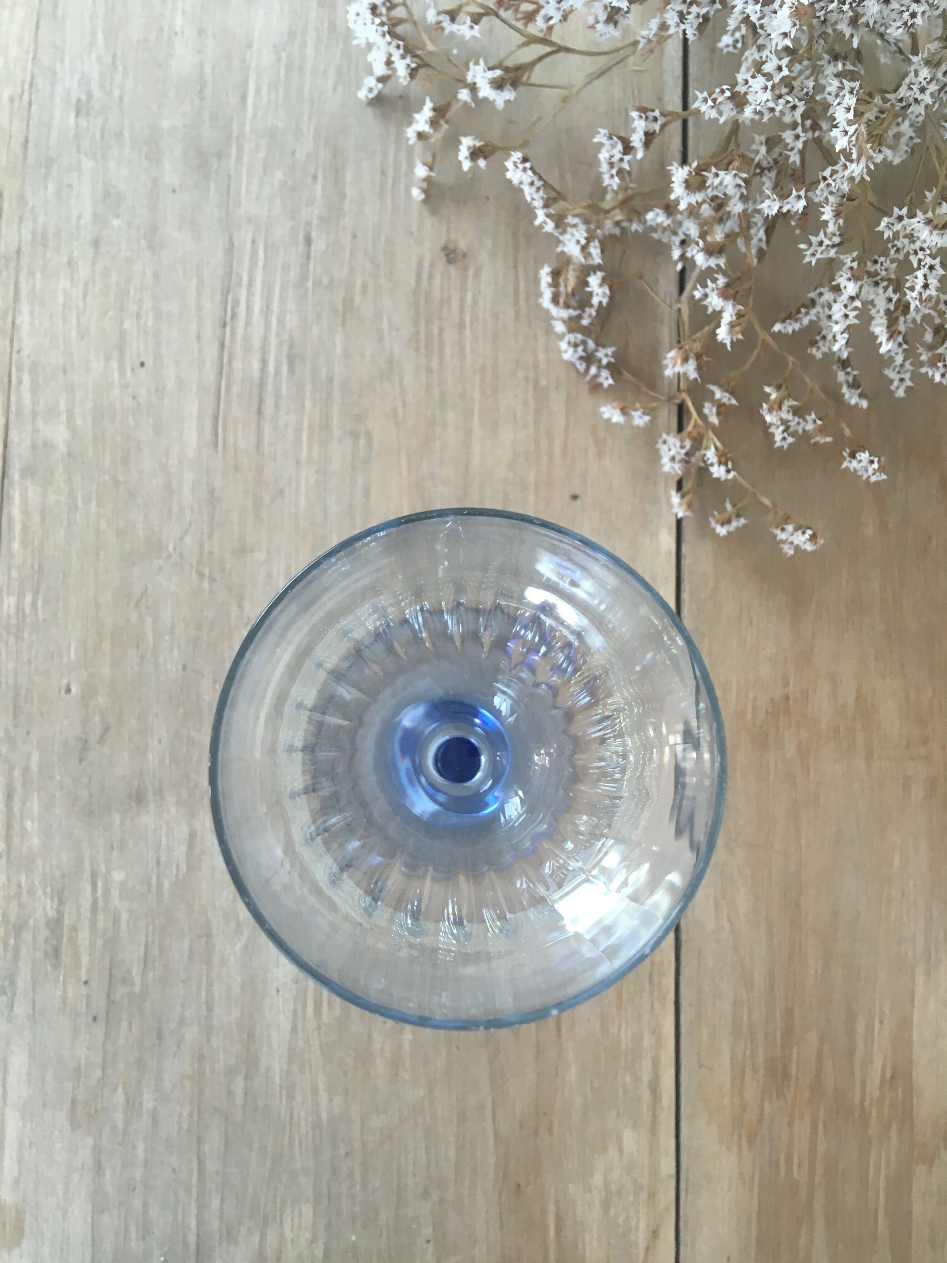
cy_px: 632
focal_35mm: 29
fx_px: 1058
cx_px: 474
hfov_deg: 48.2
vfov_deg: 61.7
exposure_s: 1/33
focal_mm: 4.15
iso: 64
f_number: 2.2
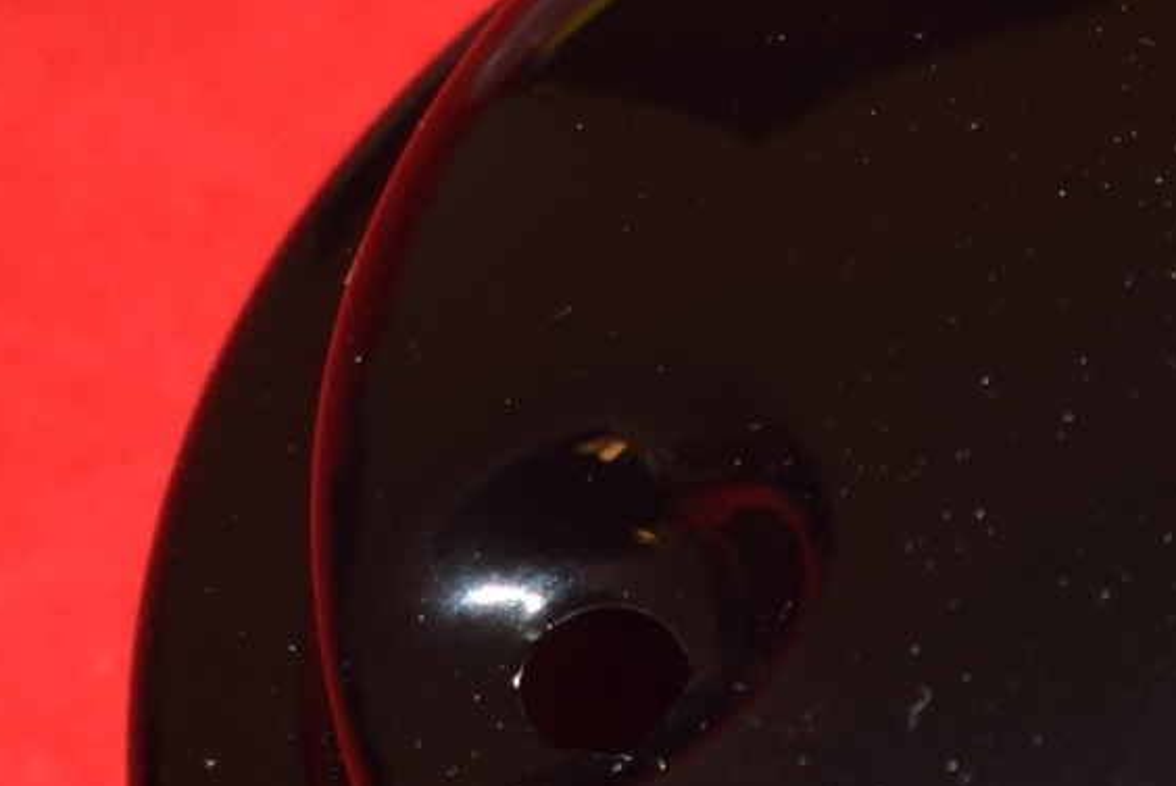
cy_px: 1015
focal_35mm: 247
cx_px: 1539
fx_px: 8063
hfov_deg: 8.2
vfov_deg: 5.5
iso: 320
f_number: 5
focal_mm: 31
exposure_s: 1/40
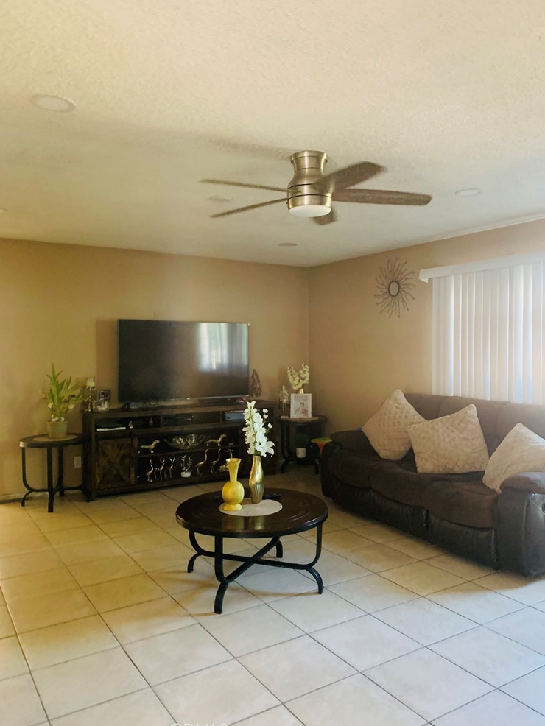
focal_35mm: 27
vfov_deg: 65.3
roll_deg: -0.4
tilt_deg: -1.2
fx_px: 567
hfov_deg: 51.4
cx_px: 276
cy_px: 364
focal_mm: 4.25
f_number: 1.8
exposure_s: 1/40
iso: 320
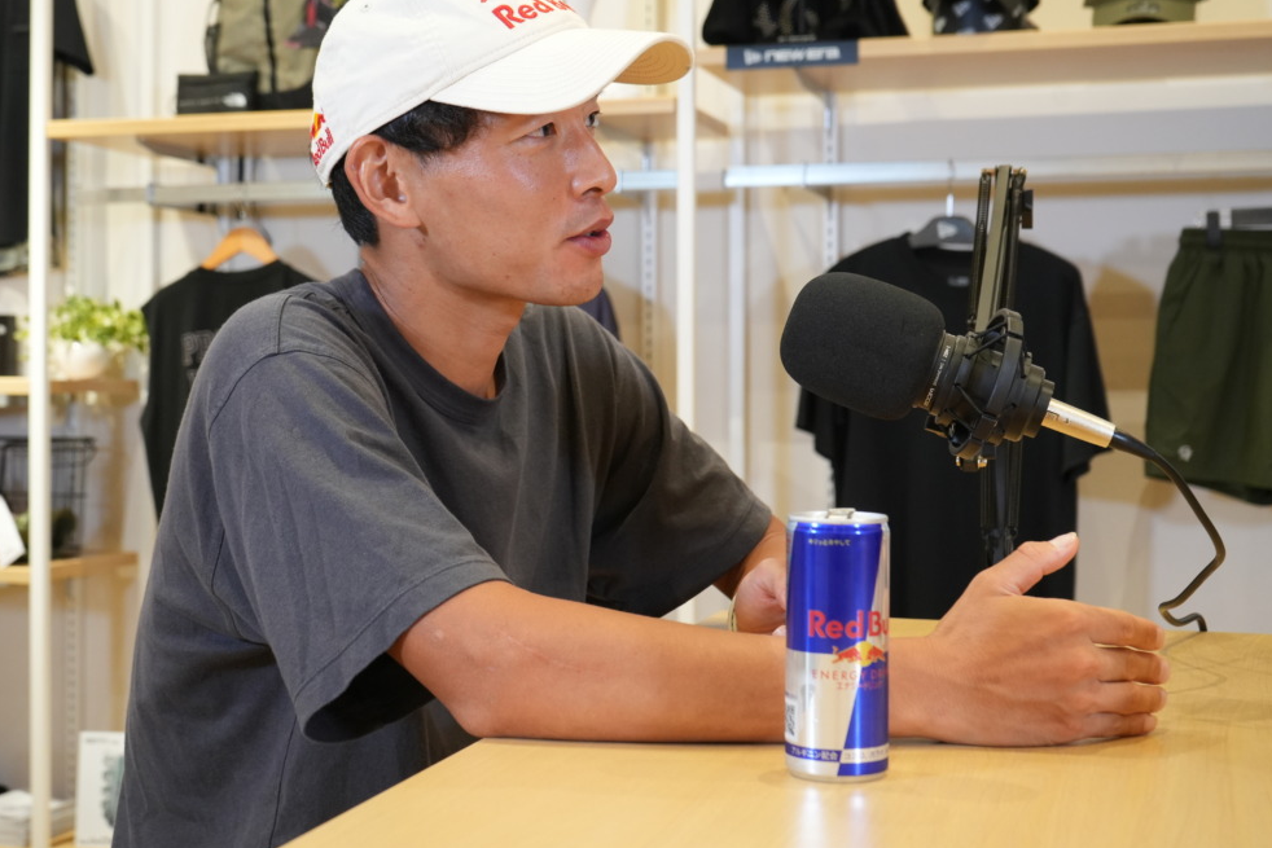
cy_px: 356
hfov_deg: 36.1
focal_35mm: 55
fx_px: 1943
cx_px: 522
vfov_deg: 24.6
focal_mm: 45
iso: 2000
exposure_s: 1/100
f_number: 6.3
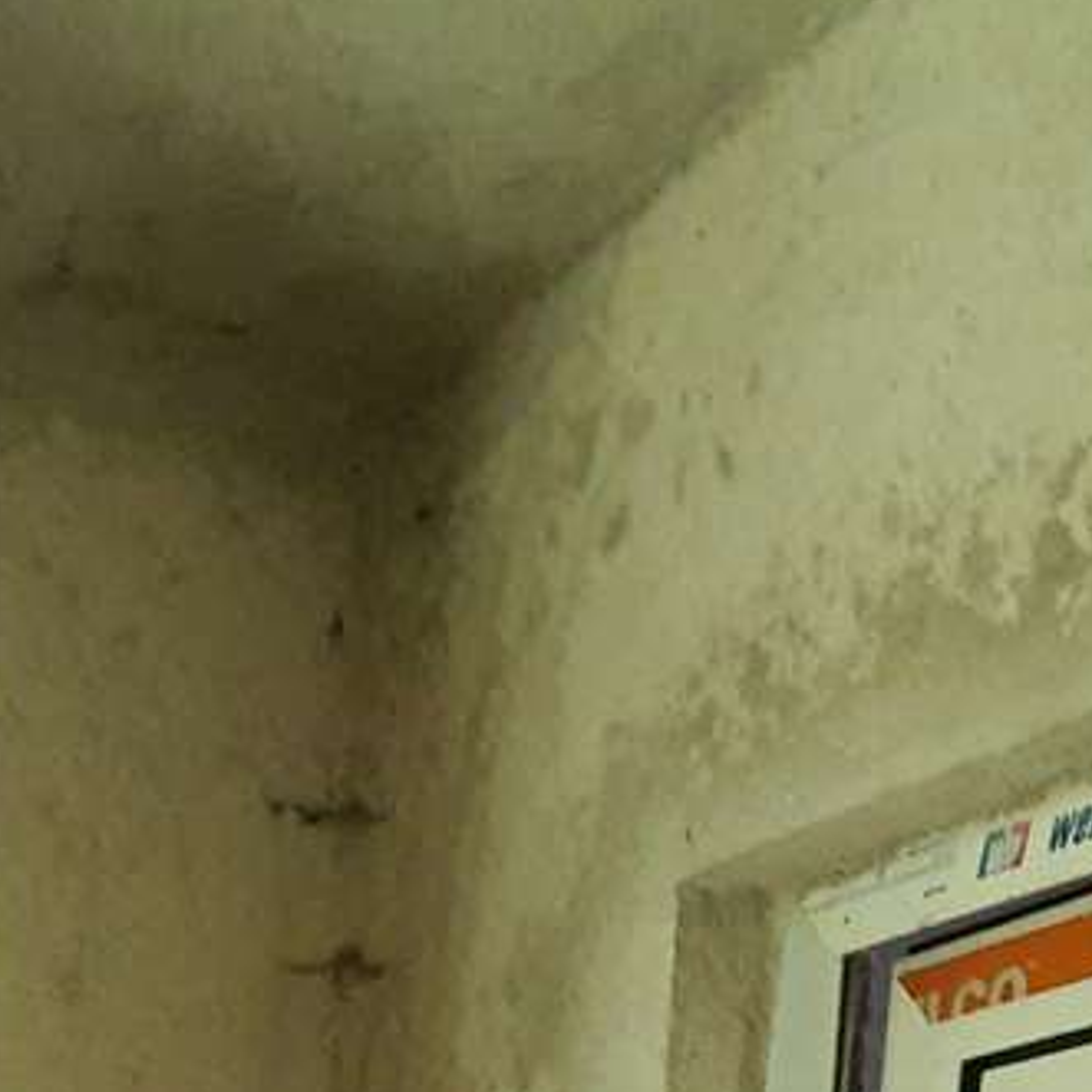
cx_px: 284
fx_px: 1856
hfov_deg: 32.2
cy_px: 1833
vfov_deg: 22.9
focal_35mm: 52
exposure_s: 1/50
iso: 400
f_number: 2.2
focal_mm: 1.8
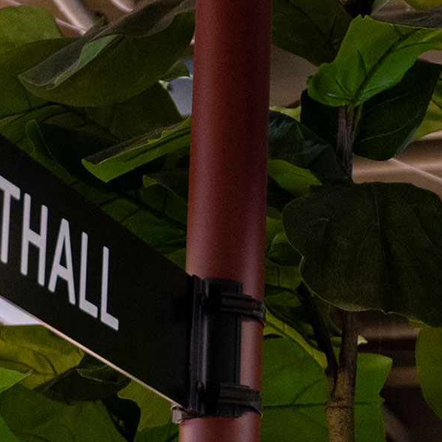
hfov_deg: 11.5
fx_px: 2196
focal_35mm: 152
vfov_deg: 11.5
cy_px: 215
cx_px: 194
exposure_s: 1/100
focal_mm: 35
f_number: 4
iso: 3200
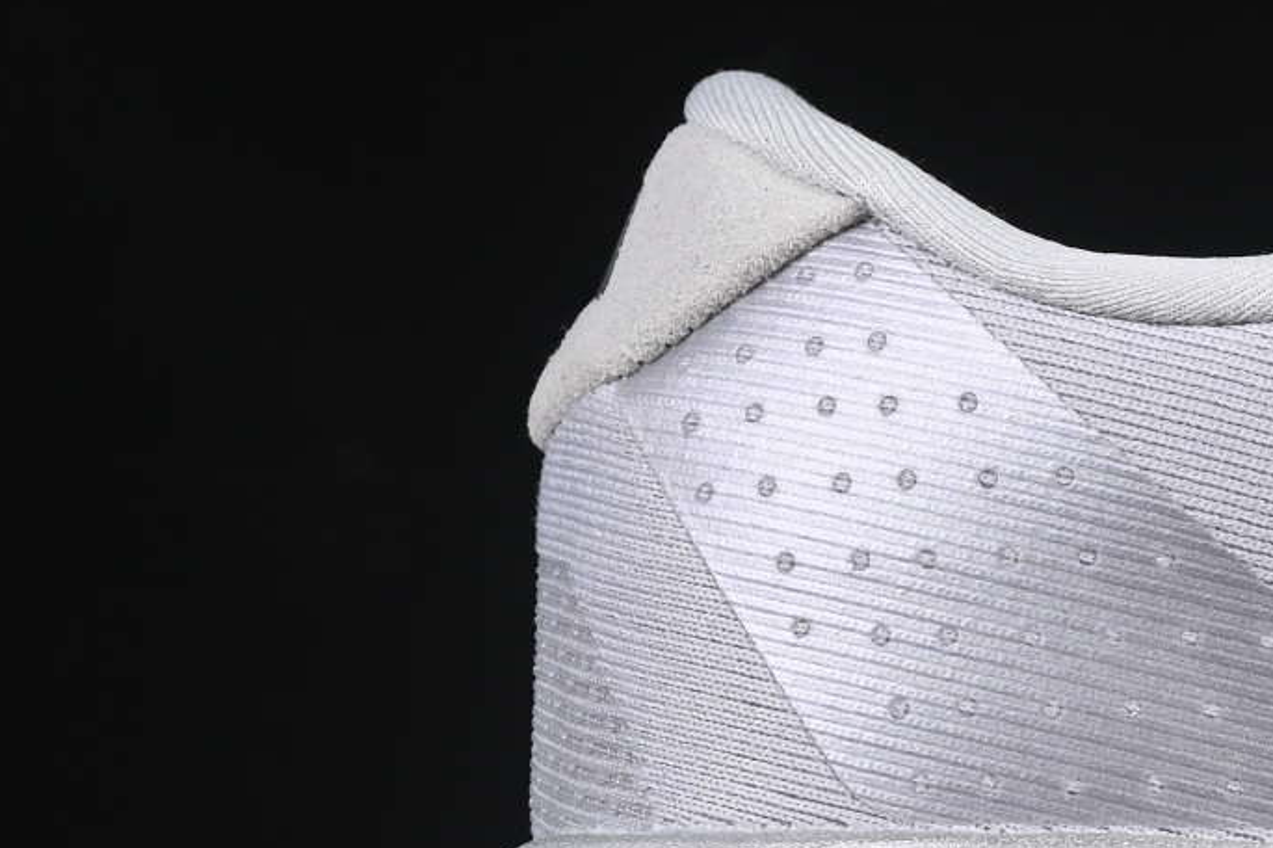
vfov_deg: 4.5
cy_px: 364
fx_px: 10779
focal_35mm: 305
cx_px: 2195
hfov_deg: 6.6
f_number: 7.1
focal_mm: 50
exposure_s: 1/80
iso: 160
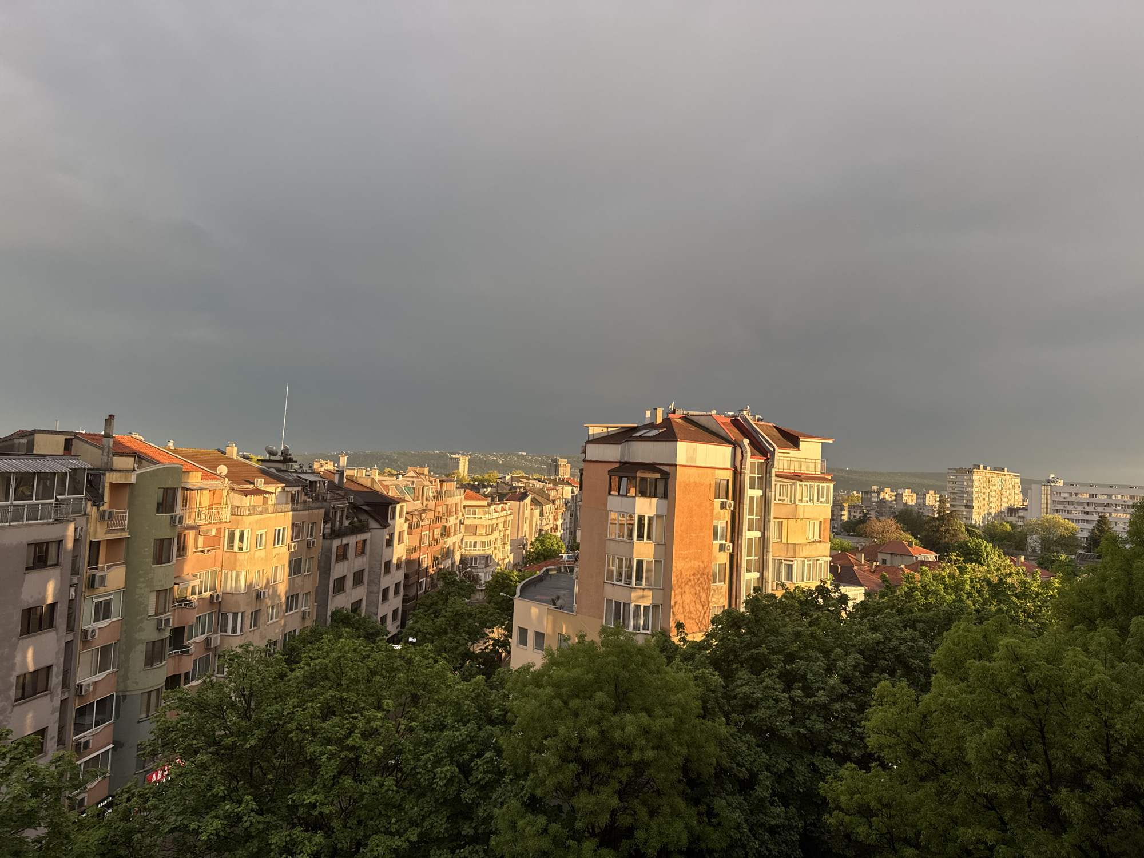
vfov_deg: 56.8
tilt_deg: +2.4
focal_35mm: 24
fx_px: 793
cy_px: 429
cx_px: 572
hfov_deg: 71.6
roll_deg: -3.7
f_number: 1.78
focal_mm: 6.76
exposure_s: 1/356
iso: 80
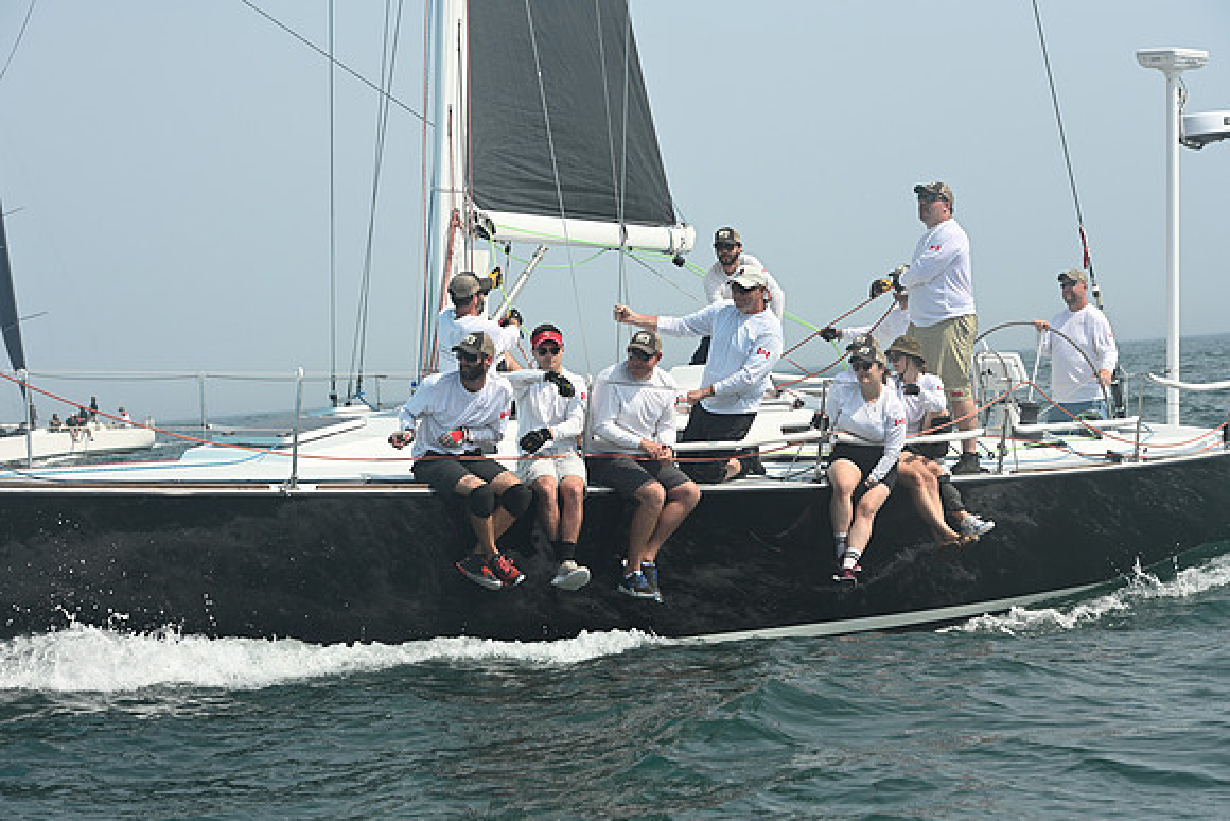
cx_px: 615
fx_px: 3417
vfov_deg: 13.7
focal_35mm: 100
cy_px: 410
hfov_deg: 20.4
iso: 320
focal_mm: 100
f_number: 8
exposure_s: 1/1250
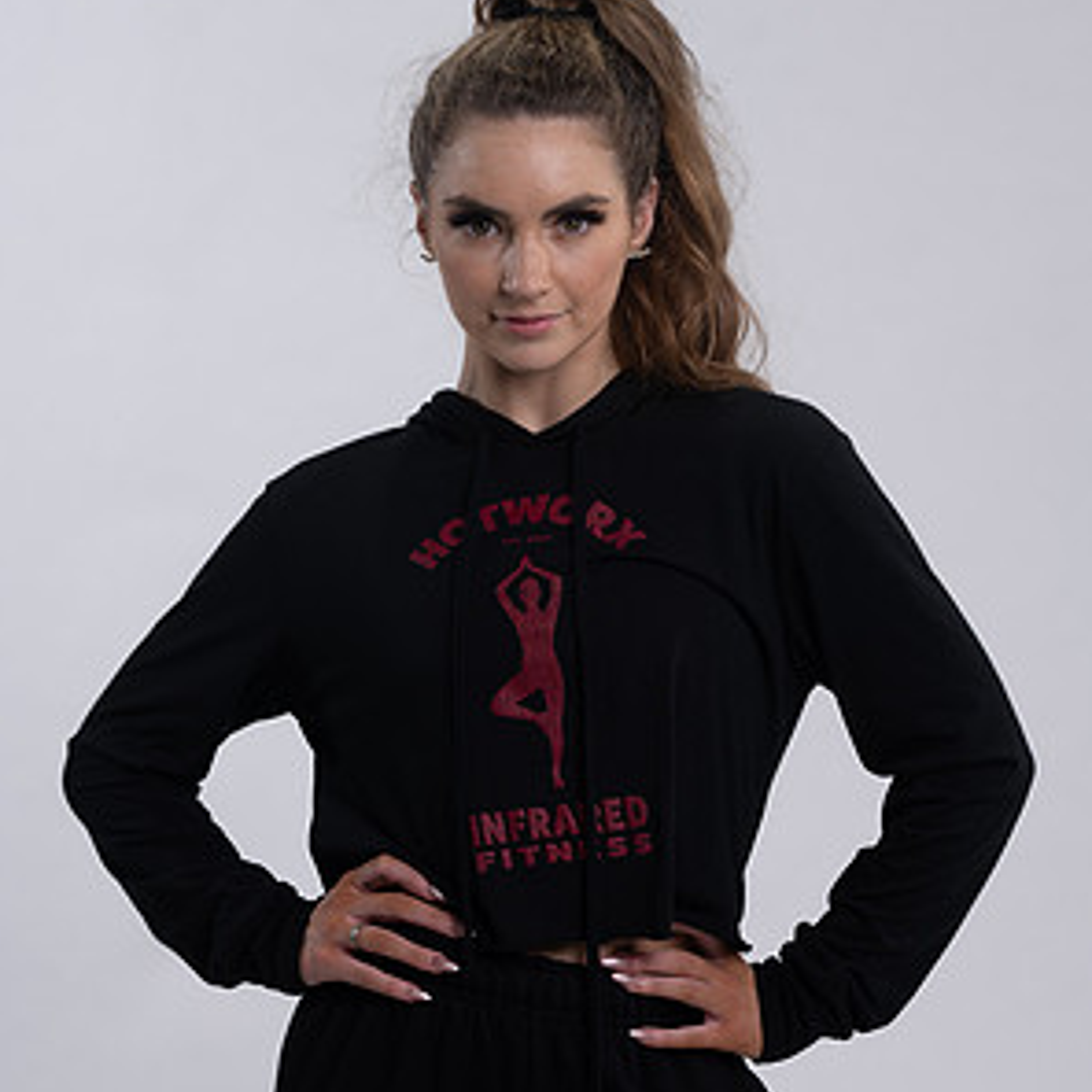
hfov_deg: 15.8
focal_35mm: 110
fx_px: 3926
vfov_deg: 15.8
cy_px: 601
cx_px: 550
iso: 125
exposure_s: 1/125
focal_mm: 85
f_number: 4
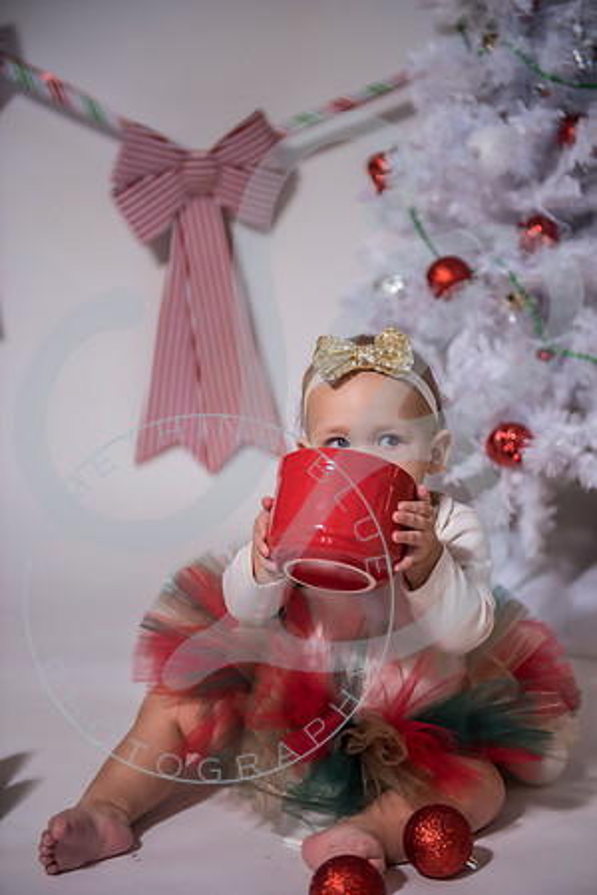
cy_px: 448
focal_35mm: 66
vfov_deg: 30.5
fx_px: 1642
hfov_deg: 20.6
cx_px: 298
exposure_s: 1/125
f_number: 2.8
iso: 100
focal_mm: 66
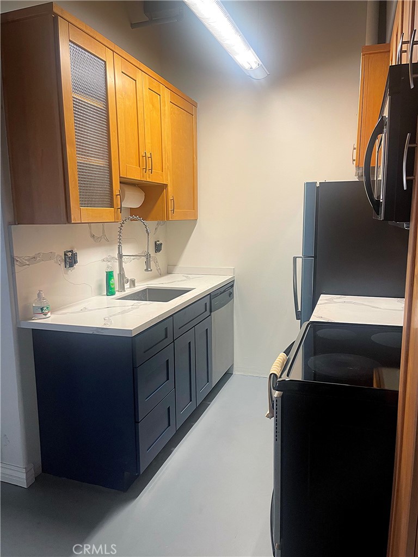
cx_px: 209
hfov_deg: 53.1
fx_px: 419
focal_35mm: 26
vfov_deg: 67.3
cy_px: 278
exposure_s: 1/60
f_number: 1.6
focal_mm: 5.1
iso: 80
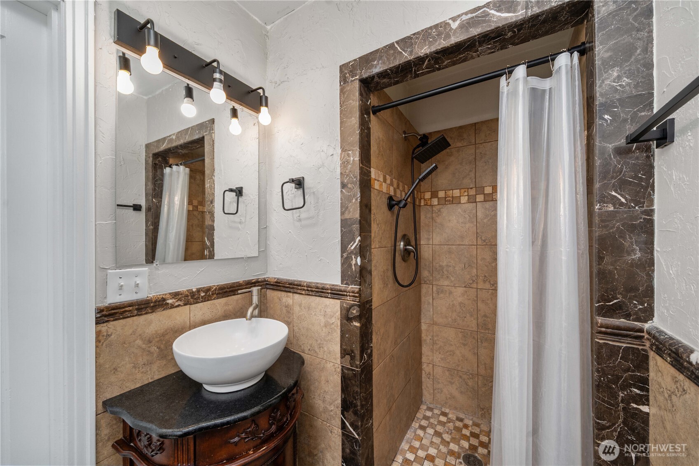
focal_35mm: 13
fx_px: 252
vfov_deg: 85.4
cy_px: 233
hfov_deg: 108.3
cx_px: 350
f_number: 7.1
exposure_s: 1/25
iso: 2000
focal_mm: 13
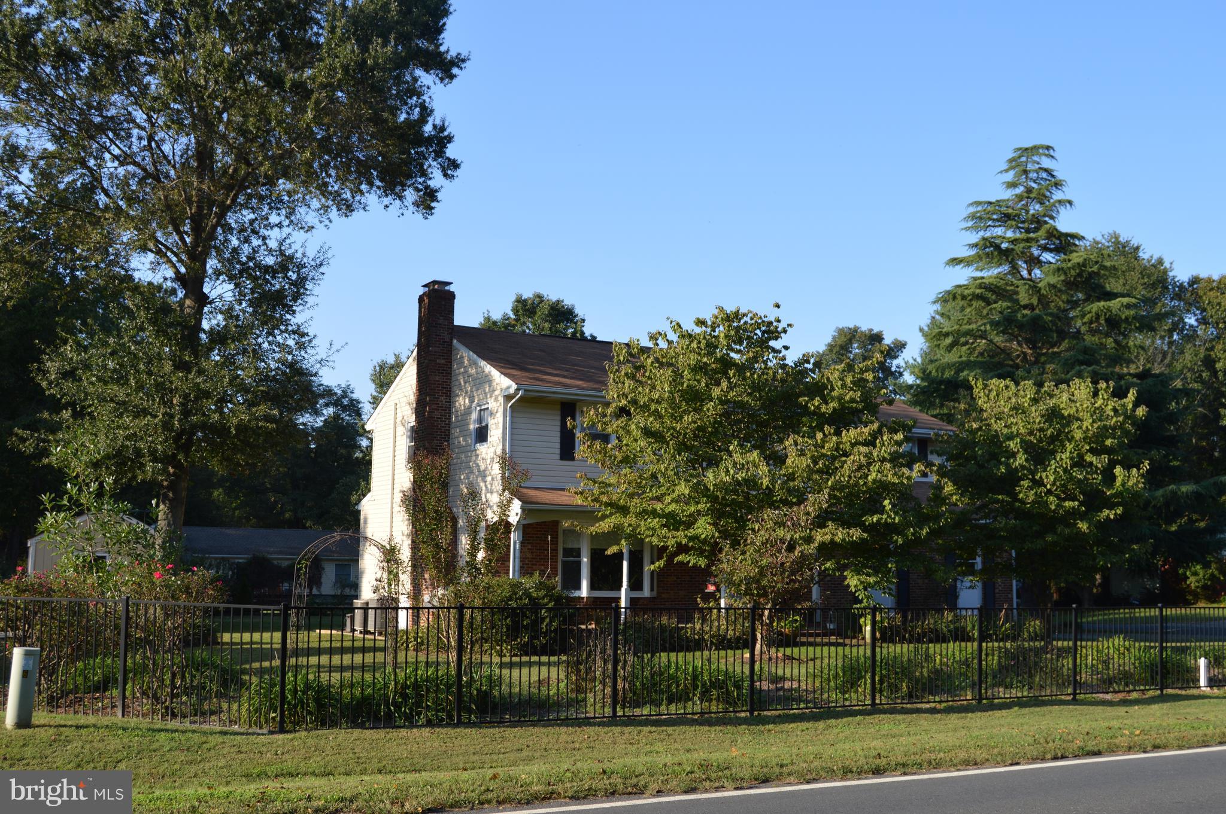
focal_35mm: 36
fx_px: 1225
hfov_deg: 53.2
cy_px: 407
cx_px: 613
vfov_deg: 36.8
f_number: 6.3
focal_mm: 24
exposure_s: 1/160
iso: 100
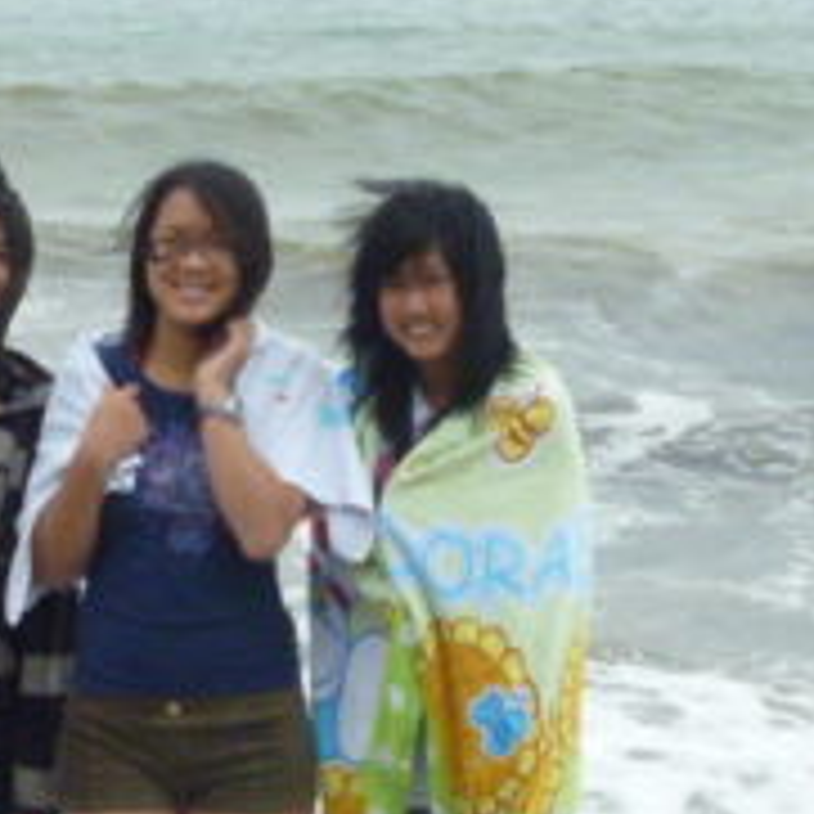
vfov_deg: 18.5
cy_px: 423
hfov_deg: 18.3
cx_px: 139
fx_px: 2501
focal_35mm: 94
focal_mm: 4.4
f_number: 6.3
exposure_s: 1/800
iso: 400
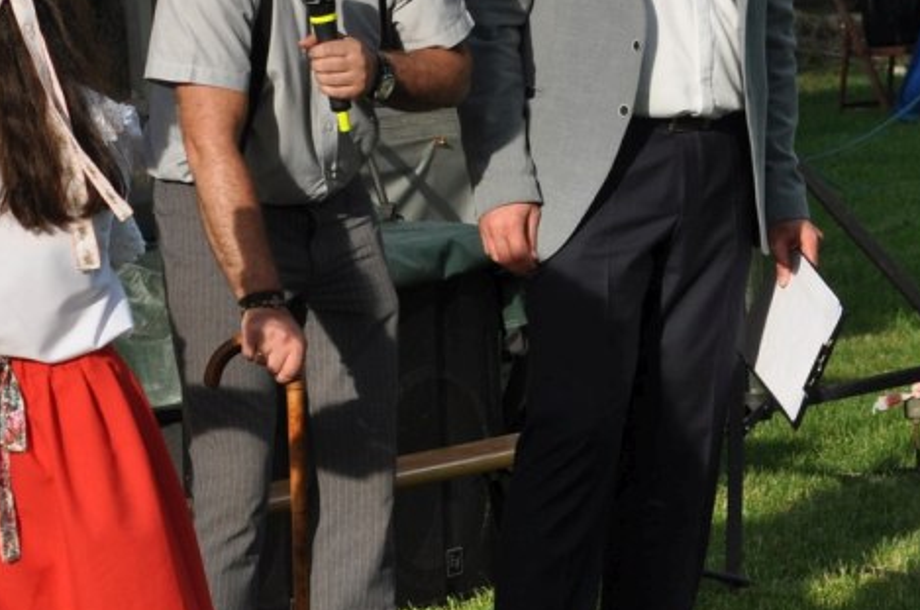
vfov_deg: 6.5
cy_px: 289
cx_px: 338
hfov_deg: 9.8
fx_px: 5390
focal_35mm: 211
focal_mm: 55
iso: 200
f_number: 8
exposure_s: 1/250
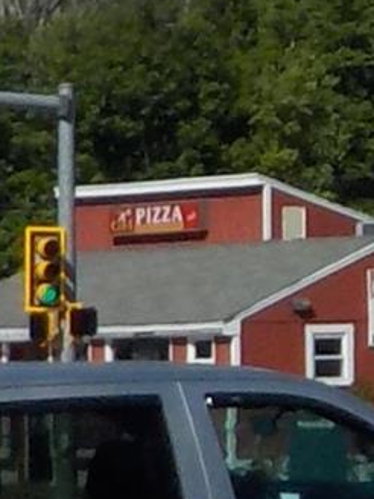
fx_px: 4048
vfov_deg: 7.0
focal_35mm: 281
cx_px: 777
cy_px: 105
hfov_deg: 5.2
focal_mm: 4.1
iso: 125
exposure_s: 1/2000
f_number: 3.3
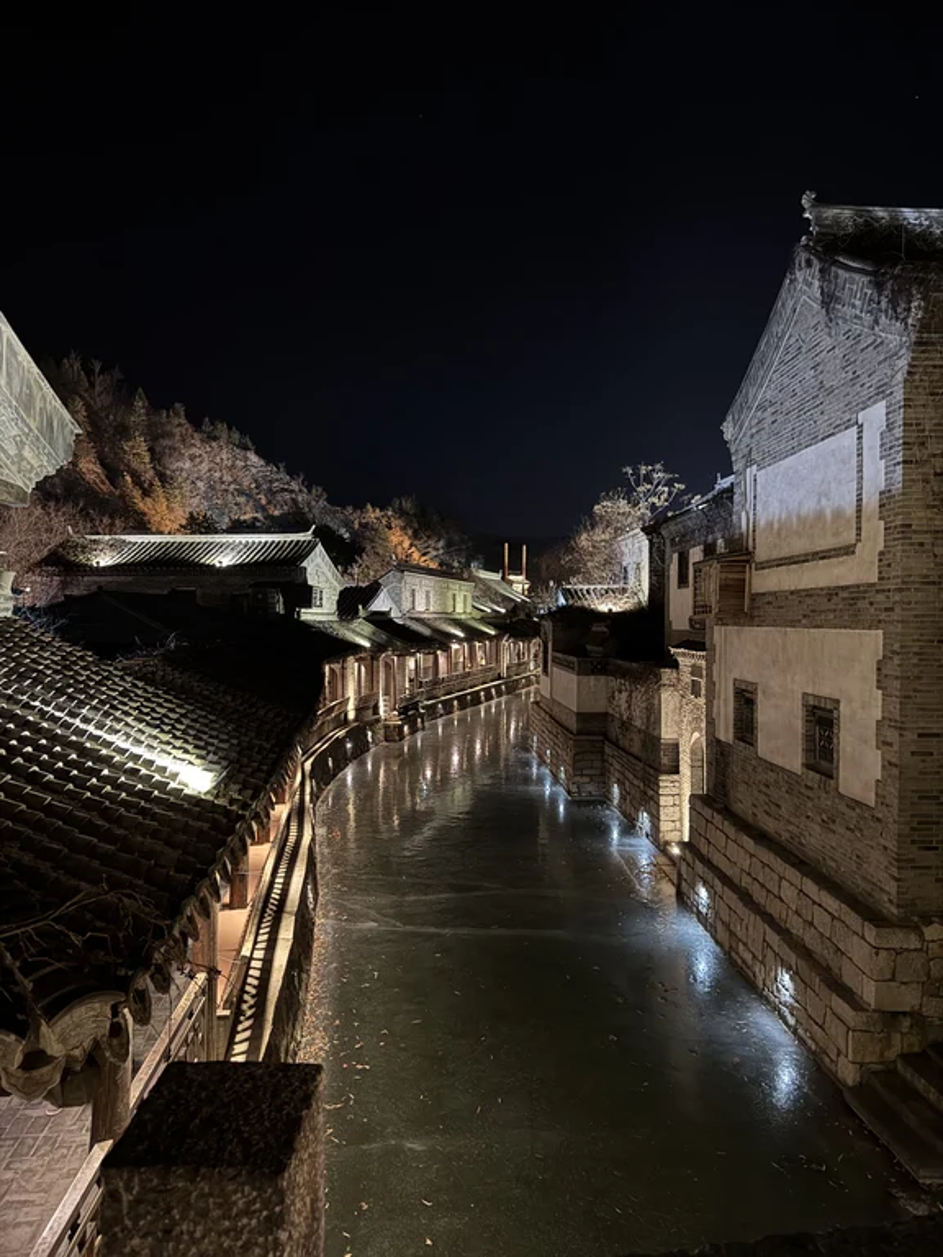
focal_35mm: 24
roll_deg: -0.9
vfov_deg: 71.6
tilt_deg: -0.7
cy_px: 628
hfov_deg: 56.8
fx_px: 872
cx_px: 472
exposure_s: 1/10
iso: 1000
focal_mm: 6.76
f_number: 1.78
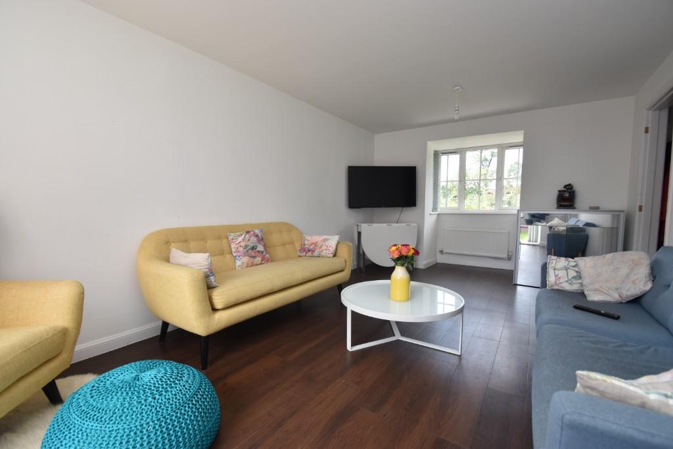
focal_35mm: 15
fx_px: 280
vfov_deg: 77.3
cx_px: 336
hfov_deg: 100.4
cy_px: 224
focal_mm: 10
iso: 450
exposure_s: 1/200
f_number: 5
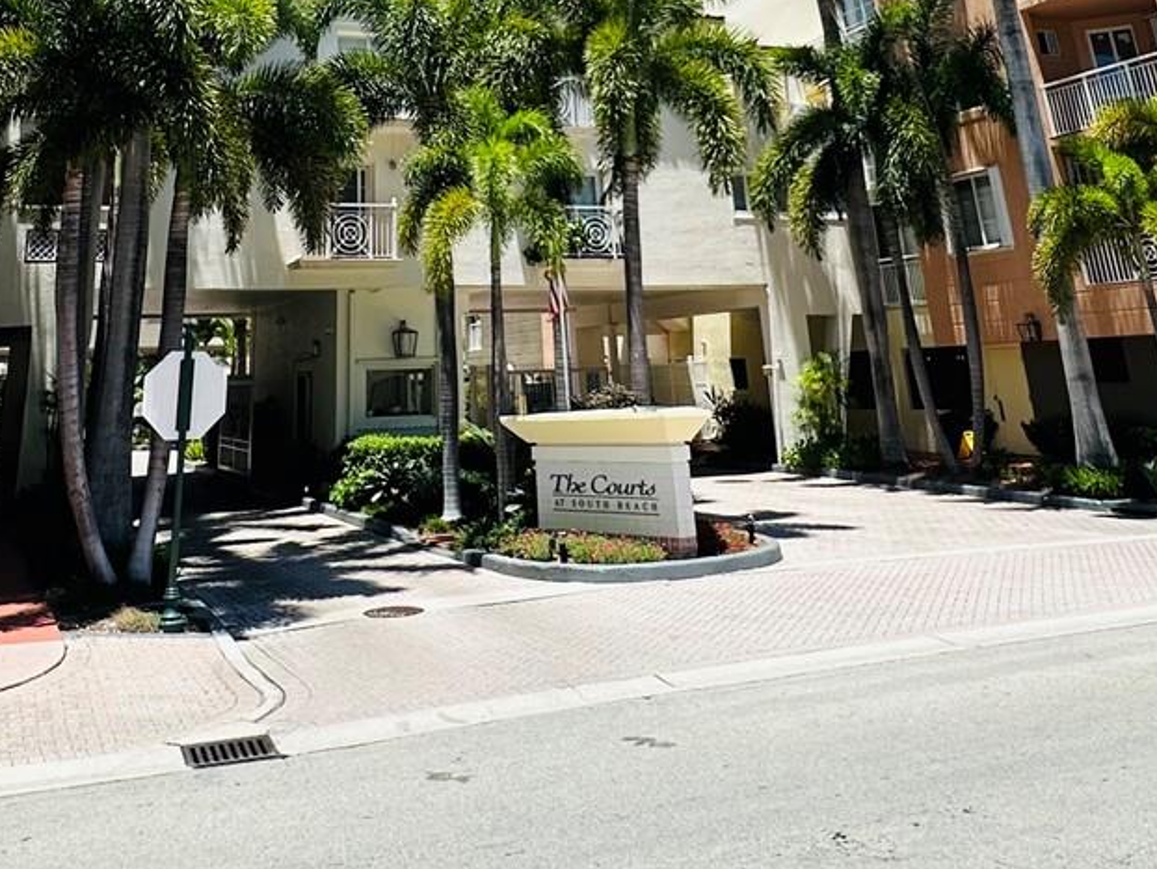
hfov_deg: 51.0
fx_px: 1204
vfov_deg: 33.6
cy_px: -127
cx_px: 463
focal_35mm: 36
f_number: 2.2
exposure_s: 1/1350
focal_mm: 2.22
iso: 50
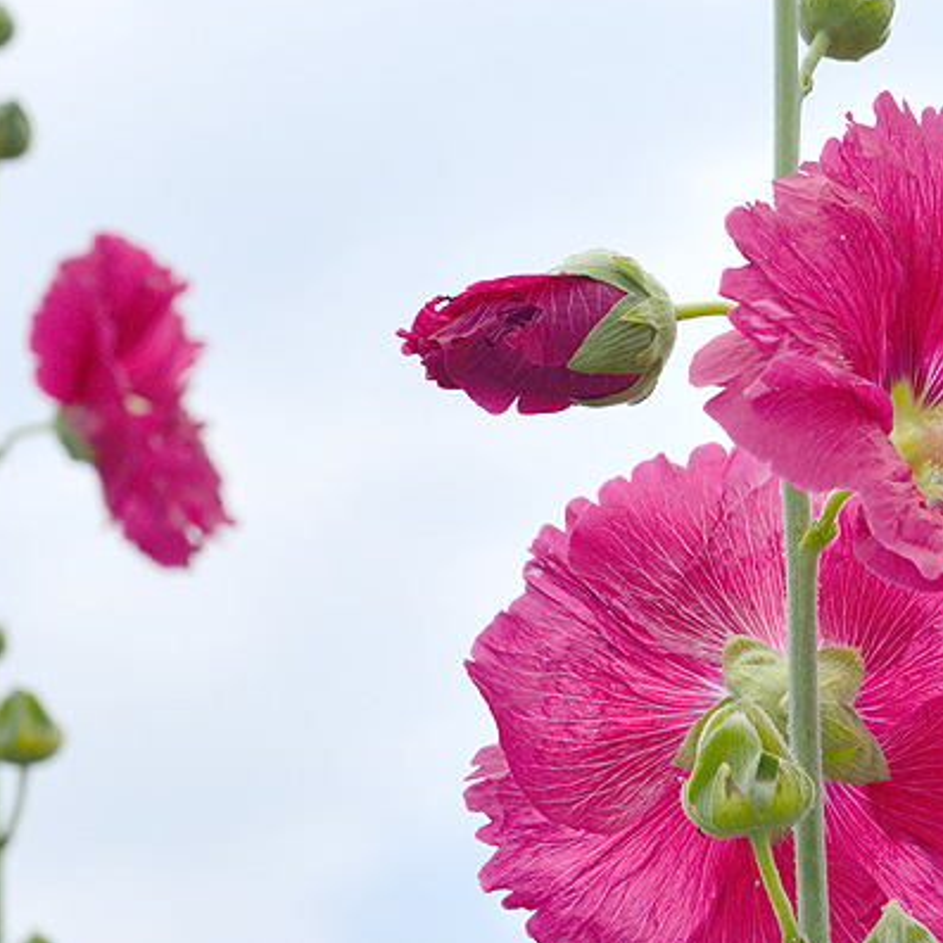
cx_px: 633
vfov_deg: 13.5
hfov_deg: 13.5
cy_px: 549
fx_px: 3976
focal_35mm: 129
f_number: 9
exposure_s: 1/1250
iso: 320
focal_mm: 85
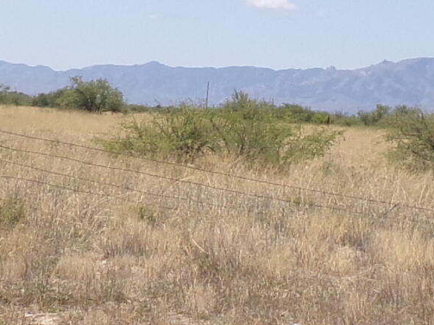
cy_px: 145
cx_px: 137
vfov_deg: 7.8
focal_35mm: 190
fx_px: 2382
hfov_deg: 10.4
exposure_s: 1/110
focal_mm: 6.6
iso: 100
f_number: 11.85
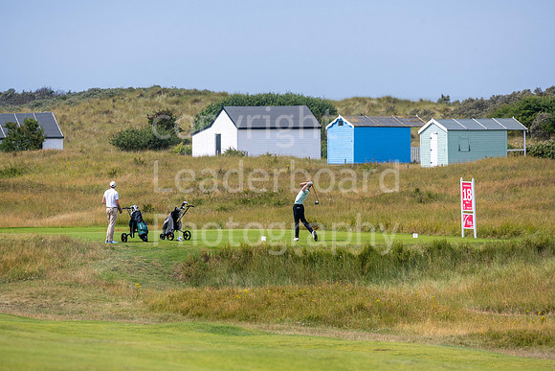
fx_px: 4626
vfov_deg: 4.6
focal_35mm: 300
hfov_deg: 6.9
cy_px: 186
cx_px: 278
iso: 200
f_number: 7.1
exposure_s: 1/1000
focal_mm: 300
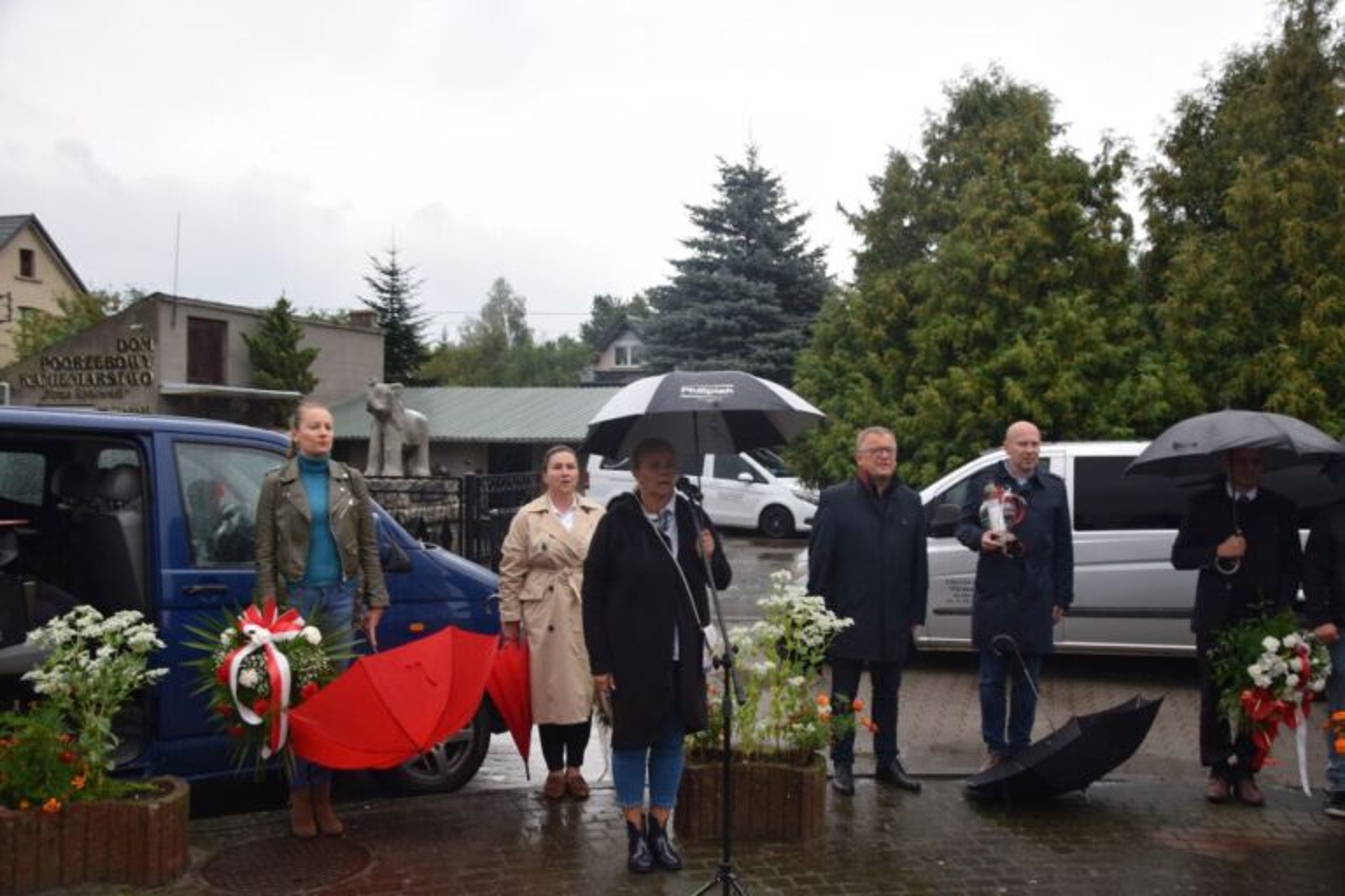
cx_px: 672
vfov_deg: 41.7
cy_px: 448
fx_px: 1177
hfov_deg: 59.5
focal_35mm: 32
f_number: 7.1
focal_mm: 21
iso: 400
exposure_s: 1/200
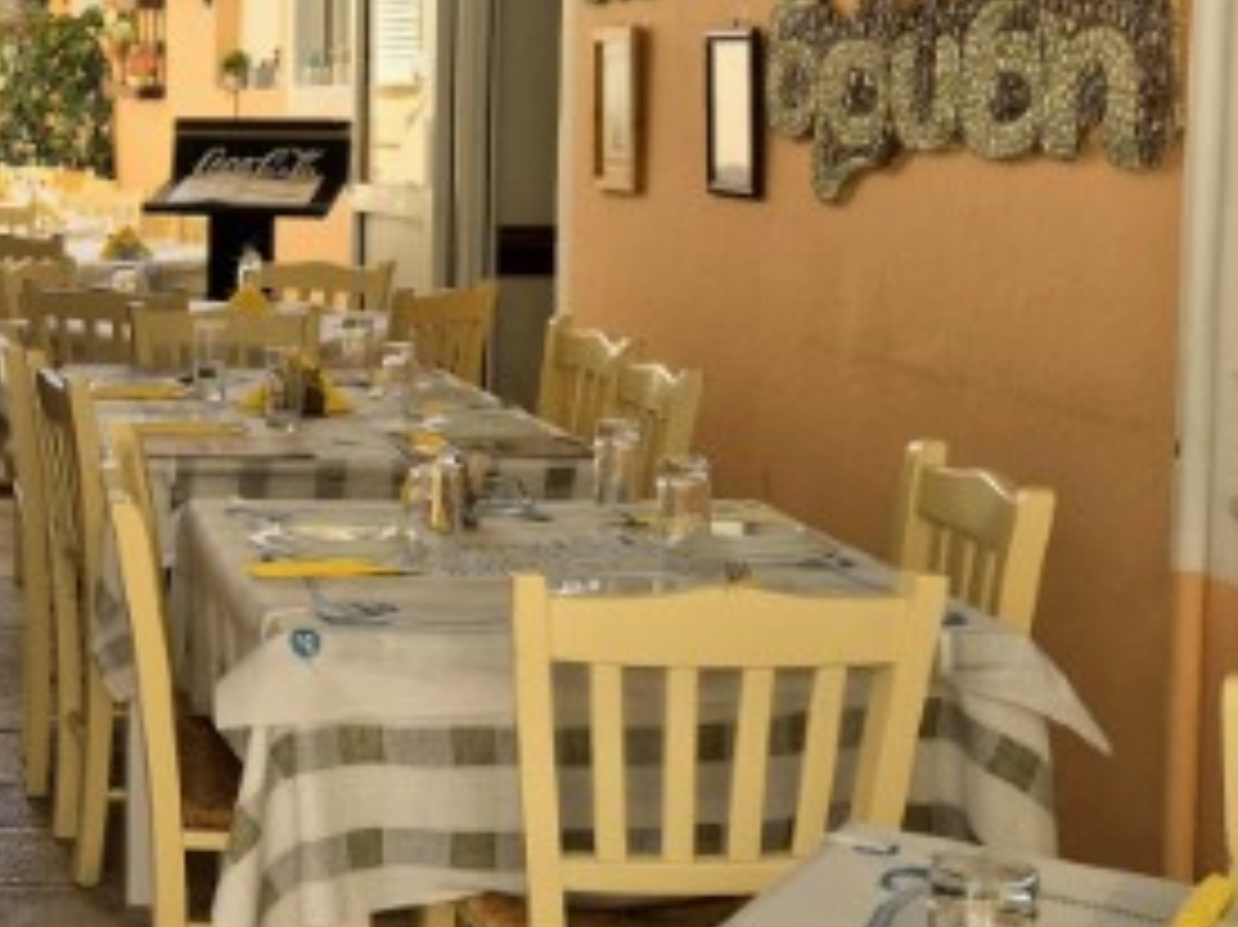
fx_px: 2395
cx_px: -104
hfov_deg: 26.8
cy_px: 270
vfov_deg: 21.8
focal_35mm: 67
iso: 25
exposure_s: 1/385
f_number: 1.8
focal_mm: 5.4
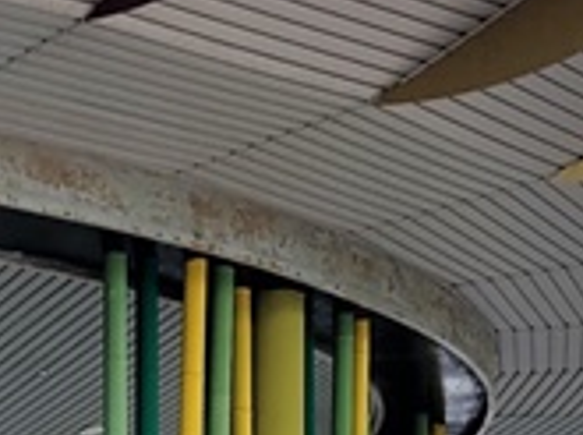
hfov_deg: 12.5
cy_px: 591
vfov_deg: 9.2
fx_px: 2655
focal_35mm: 158
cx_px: 180
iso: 40
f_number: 1.8
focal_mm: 5.4
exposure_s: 1/399
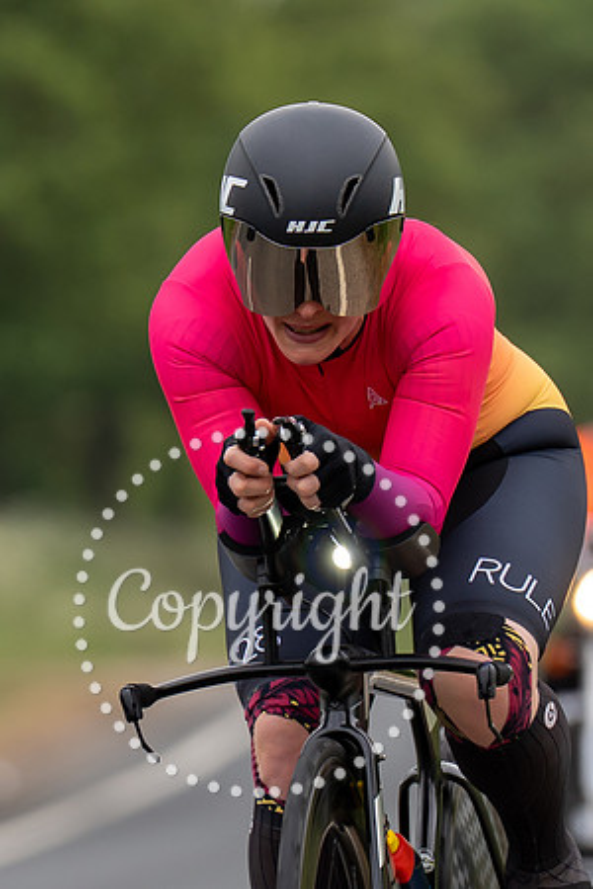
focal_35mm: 756
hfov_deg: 1.8
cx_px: 357
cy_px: 609
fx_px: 18685
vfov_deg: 2.7
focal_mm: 200
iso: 200
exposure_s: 1/1250
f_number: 3.2
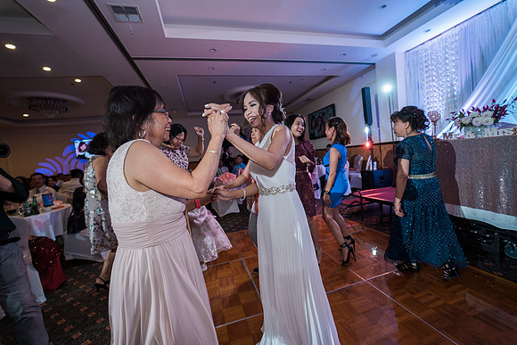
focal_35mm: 14
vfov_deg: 81.2
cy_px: 172
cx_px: 258
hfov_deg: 104.2
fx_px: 201
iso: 800
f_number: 2.8
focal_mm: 14
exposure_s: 1/160
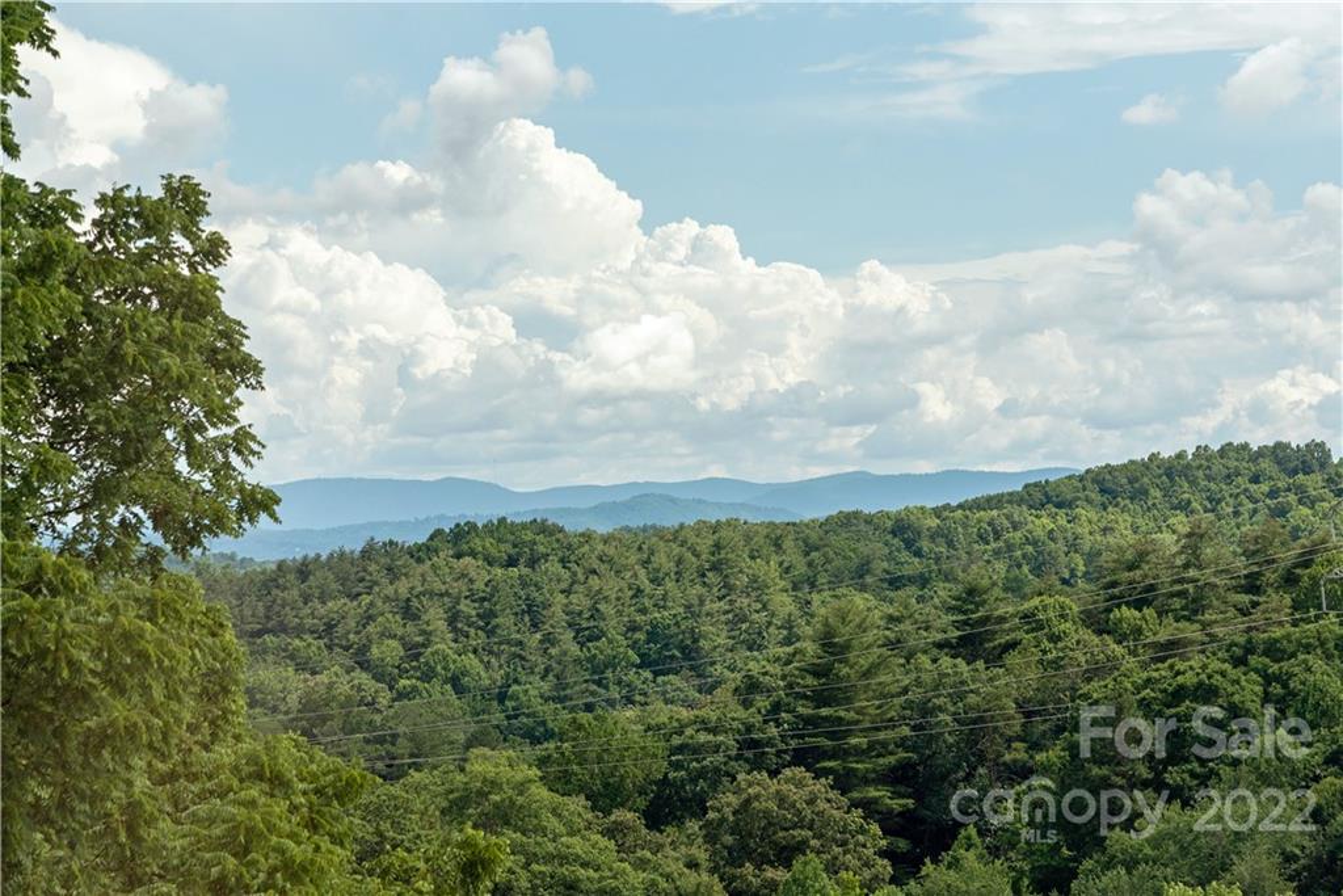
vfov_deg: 11.4
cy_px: 448
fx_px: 4477
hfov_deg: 17.1
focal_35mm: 120
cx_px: 672
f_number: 7.1
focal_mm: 120
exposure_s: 1/2500
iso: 320
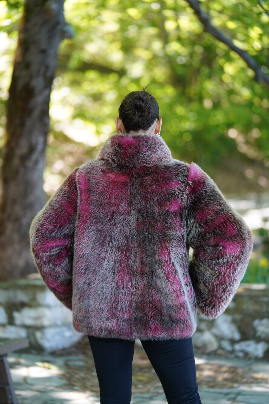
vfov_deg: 18.4
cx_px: 134
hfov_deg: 12.3
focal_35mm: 111
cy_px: 202
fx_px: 1244
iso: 500
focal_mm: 111
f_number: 2.8
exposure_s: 1/320
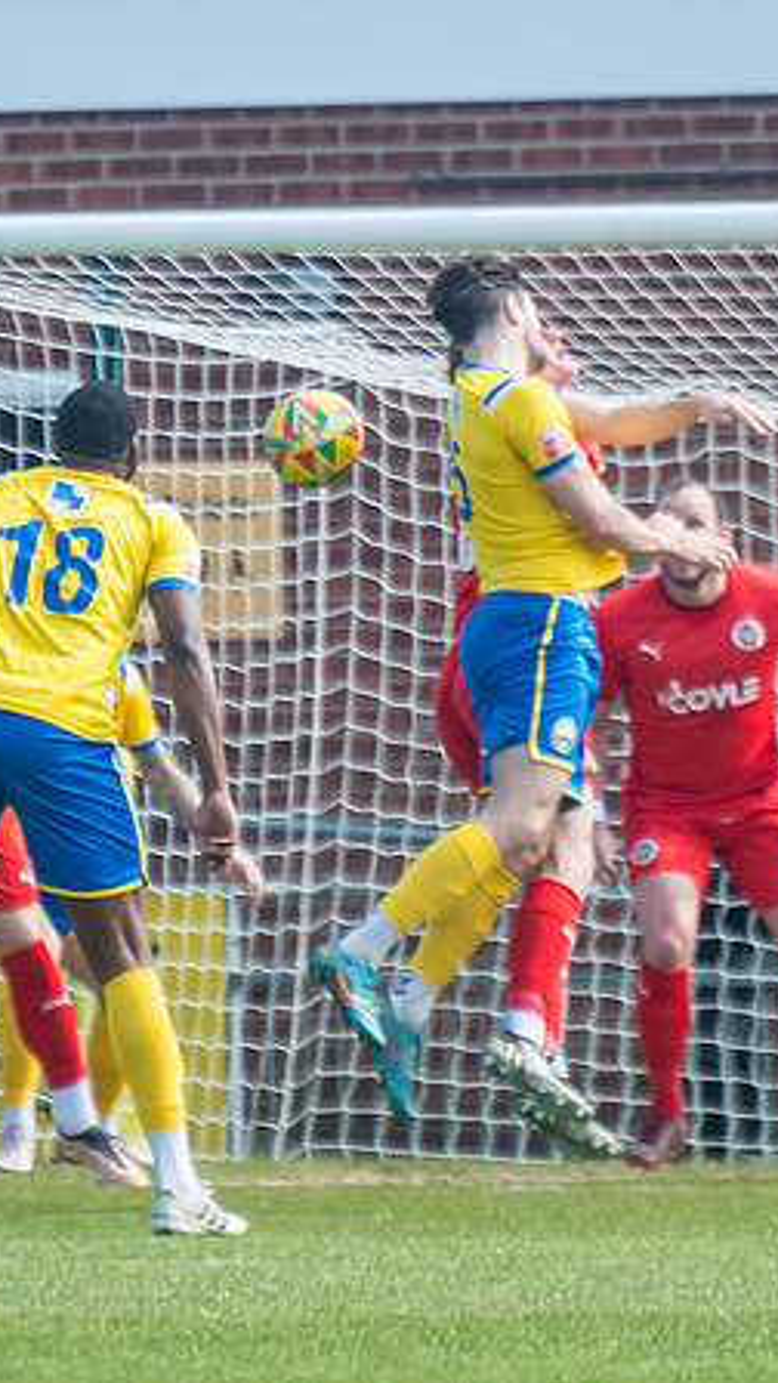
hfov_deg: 1.4
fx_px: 31247
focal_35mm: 852
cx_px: 595
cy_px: 726
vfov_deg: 2.5
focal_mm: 280
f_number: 4
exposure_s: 1/2500
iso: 400
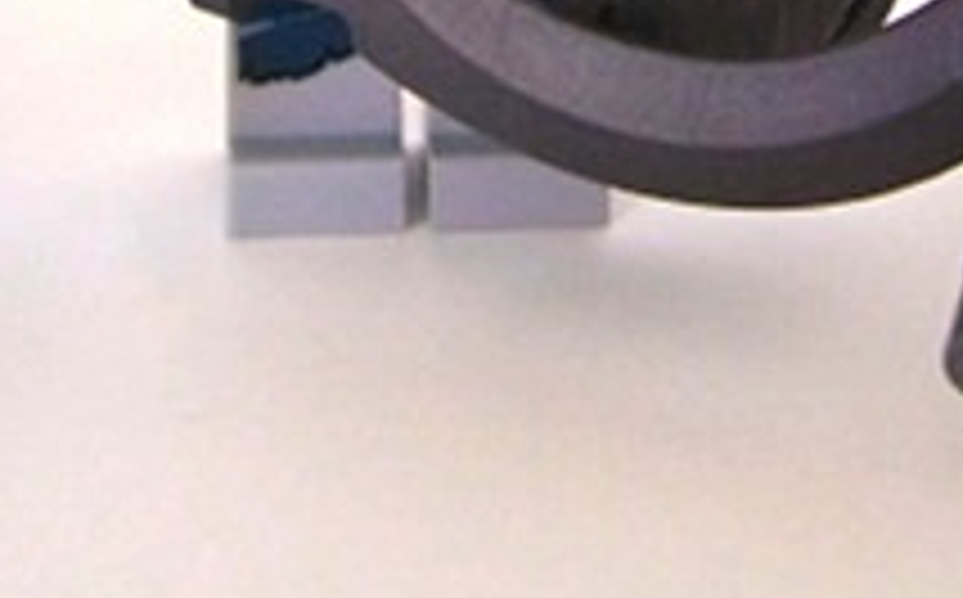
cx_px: 454
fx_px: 2830
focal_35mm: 108
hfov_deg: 19.3
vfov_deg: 11.3
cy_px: -463
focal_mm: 5.6
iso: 160
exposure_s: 1/10
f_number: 2.7
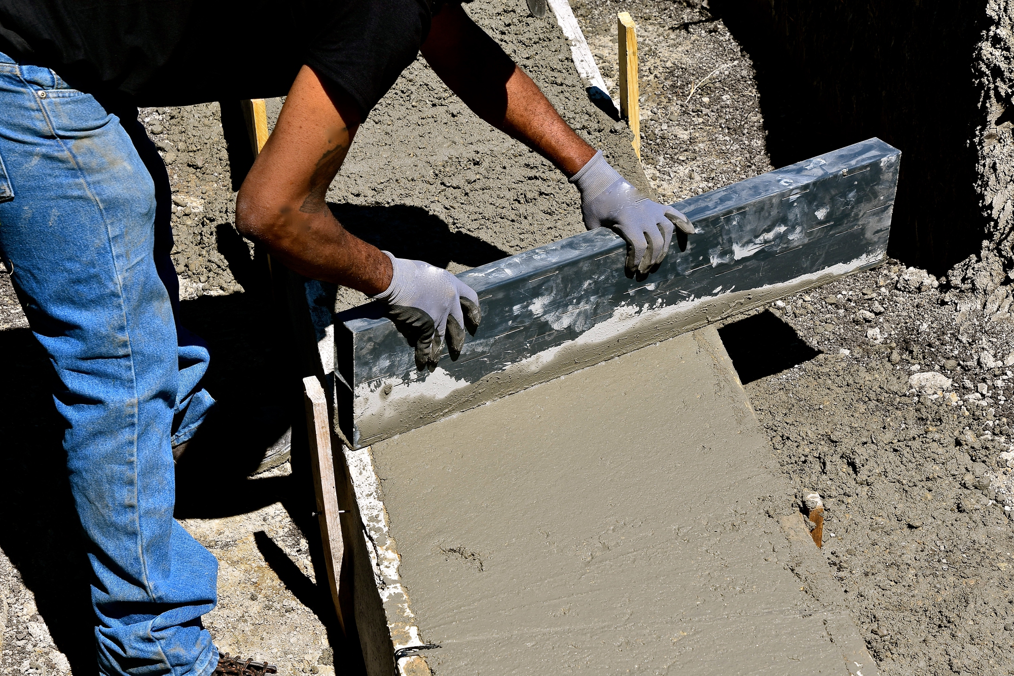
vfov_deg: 15.7
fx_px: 2450
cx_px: 507
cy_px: 338
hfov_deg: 23.4
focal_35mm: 87
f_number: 8
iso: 220
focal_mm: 58
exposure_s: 1/500
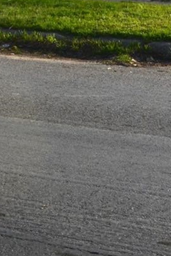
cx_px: 393
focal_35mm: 135
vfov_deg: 14.5
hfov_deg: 9.2
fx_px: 963
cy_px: -79
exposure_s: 1/200
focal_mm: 18
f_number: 11
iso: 100
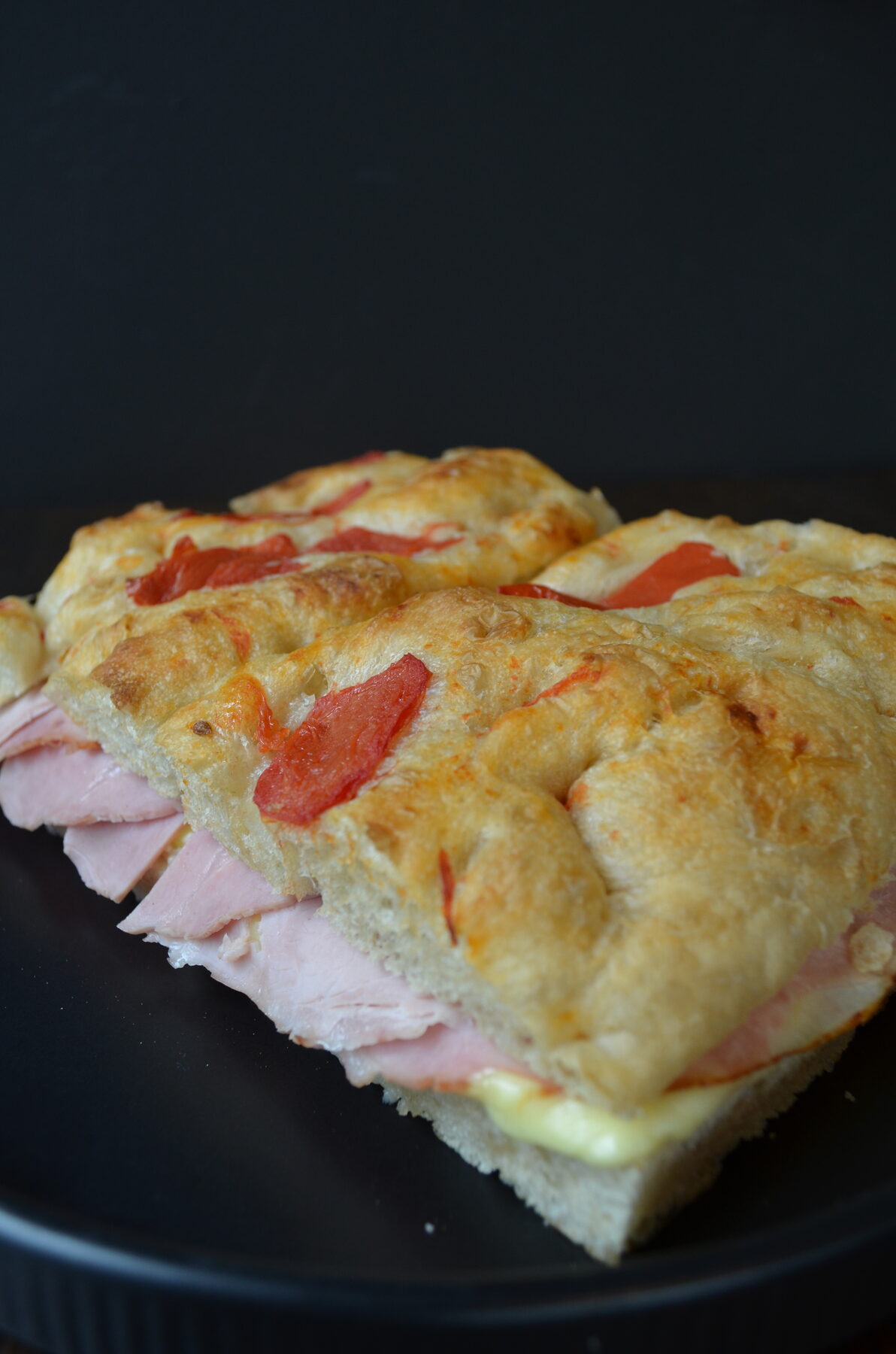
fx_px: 1125
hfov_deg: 43.4
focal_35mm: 30
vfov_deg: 62.0
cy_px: 677
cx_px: 448
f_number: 5
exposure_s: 1/100
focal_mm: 20
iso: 400
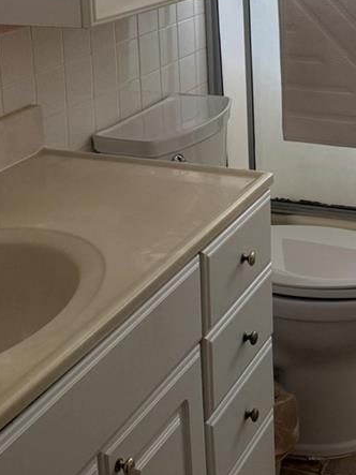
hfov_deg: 22.3
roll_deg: +1.5
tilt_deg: -9.3
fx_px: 892
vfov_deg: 28.2
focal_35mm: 65
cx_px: 290
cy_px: 14
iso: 200
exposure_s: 1/172
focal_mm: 6.76
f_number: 1.78
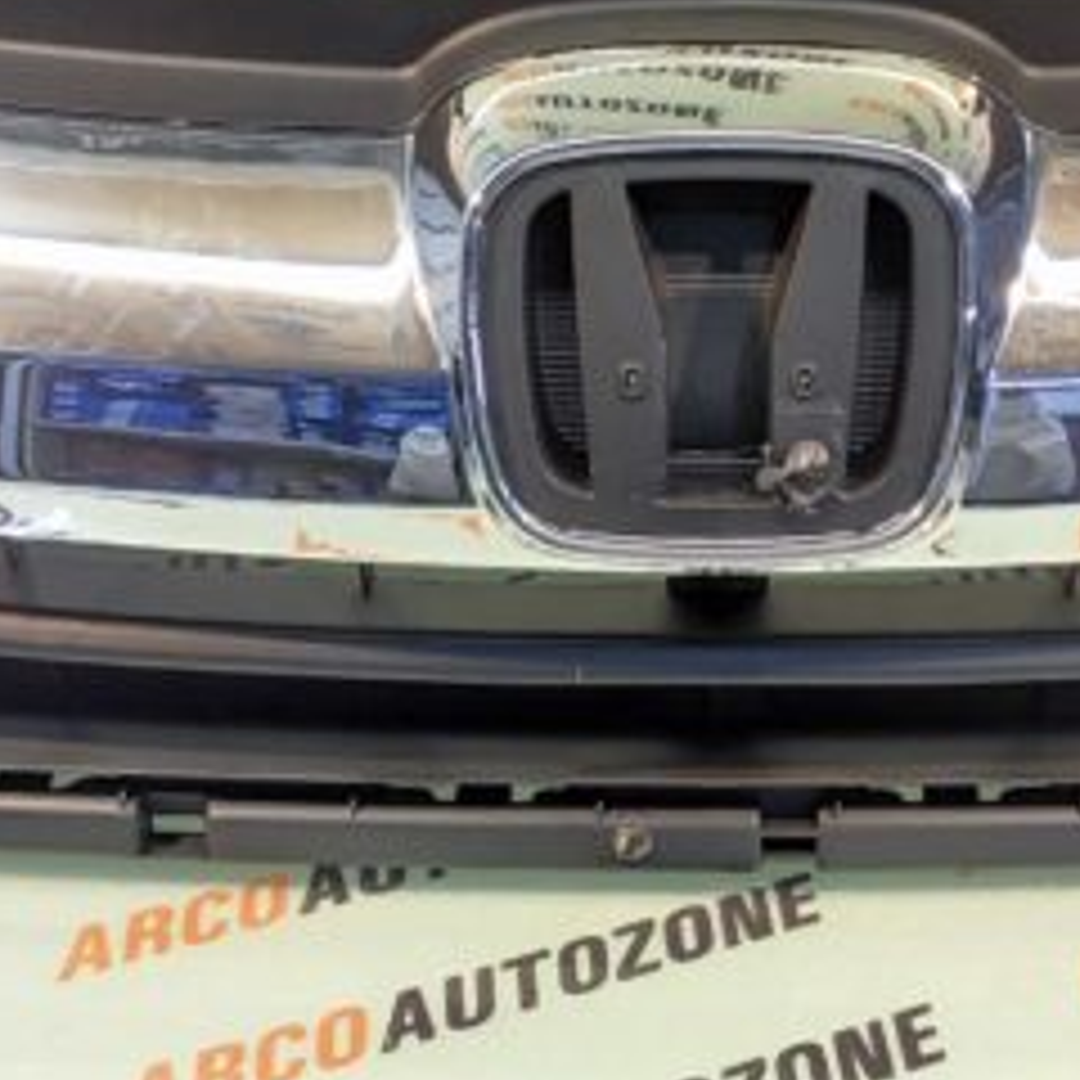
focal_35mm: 48
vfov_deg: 35.2
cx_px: 666
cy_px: 655
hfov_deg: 35.2
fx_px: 1694
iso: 1706
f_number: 1.79
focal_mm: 4.74
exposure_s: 1/25
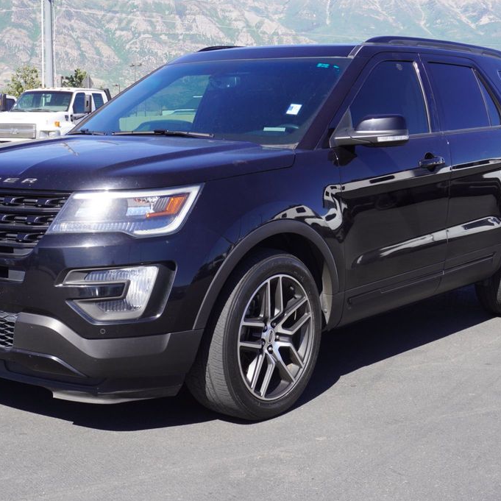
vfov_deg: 30.7
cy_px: 251
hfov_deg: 30.7
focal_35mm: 56
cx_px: 221
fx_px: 911
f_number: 9
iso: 100
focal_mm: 29
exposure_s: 1/100
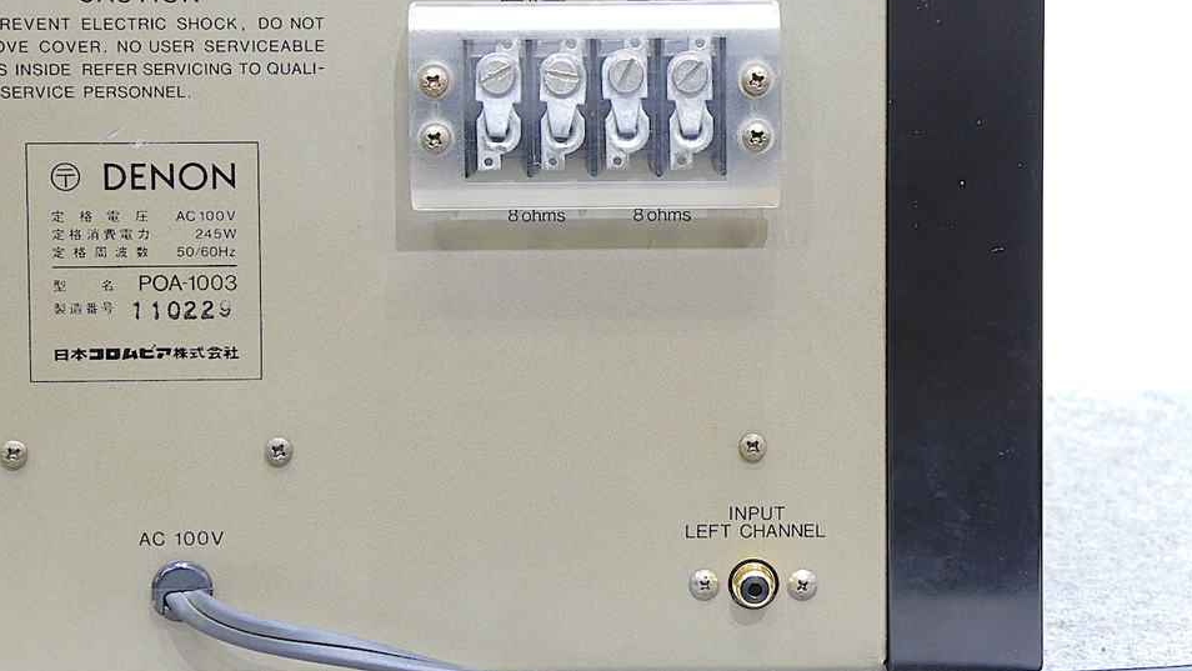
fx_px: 4679
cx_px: 597
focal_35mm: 148
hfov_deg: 14.5
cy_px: 250
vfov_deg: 8.2
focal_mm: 24.2
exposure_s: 1/3.2
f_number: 5.3
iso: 200
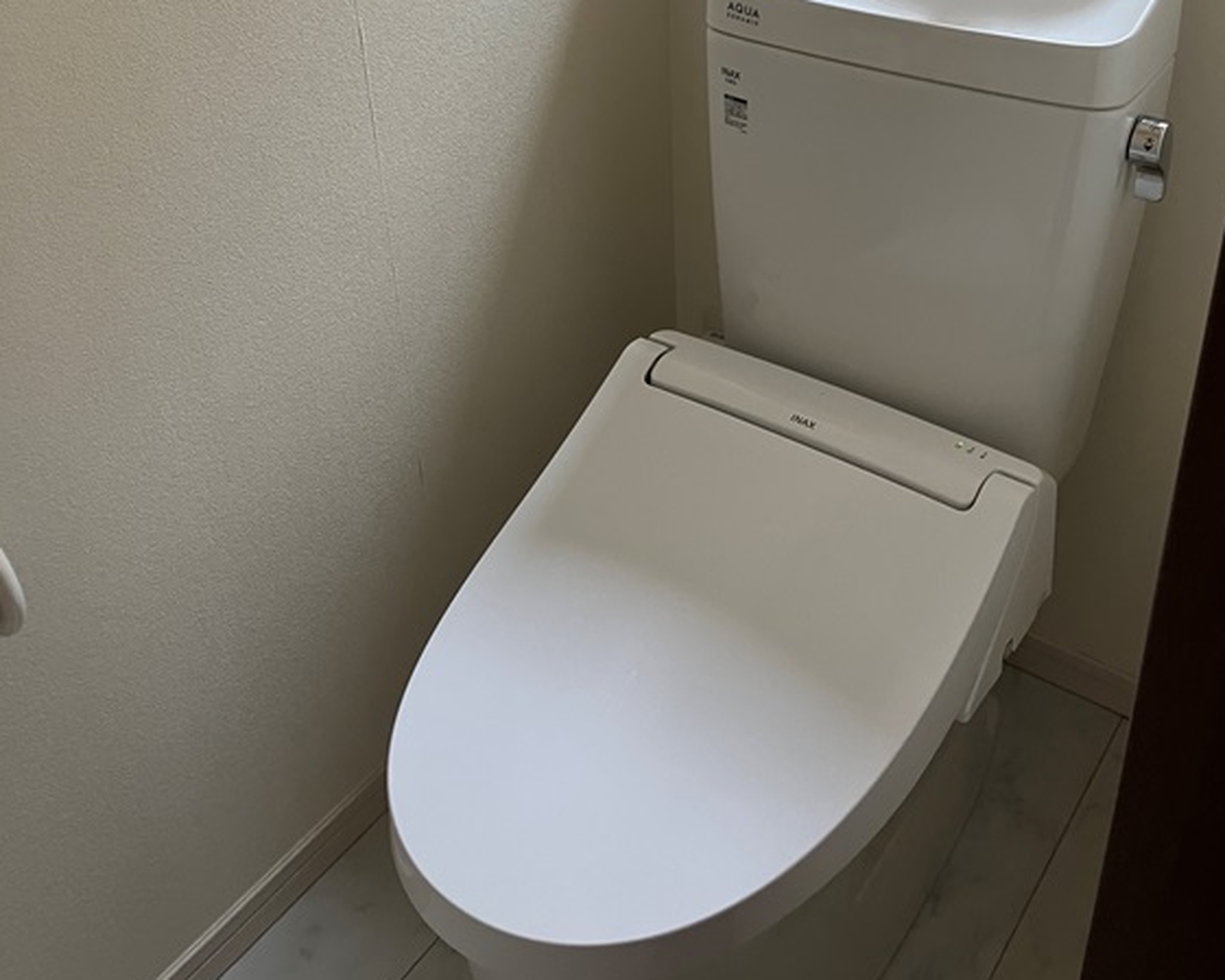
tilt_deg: -28.8
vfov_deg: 38.8
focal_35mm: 37
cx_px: 616
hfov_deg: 49.1
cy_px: 214
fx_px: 1342
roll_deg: +3.7
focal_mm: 3.99
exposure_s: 1/60
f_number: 1.8
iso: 125
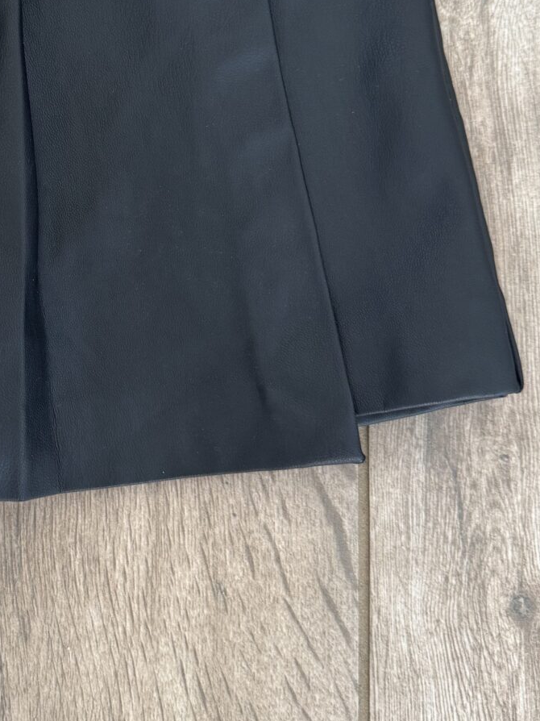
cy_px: 184
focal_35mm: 55
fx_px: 1145
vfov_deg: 34.2
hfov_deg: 25.4
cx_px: 18
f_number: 1.78
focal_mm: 6.76
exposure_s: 1/63
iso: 200
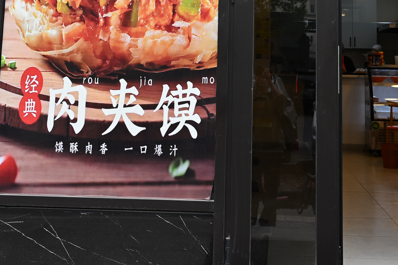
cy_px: -53
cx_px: 234
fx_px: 730
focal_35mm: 66
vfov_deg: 19.4
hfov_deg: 30.5
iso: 220
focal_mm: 24
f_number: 4
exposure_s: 1/250
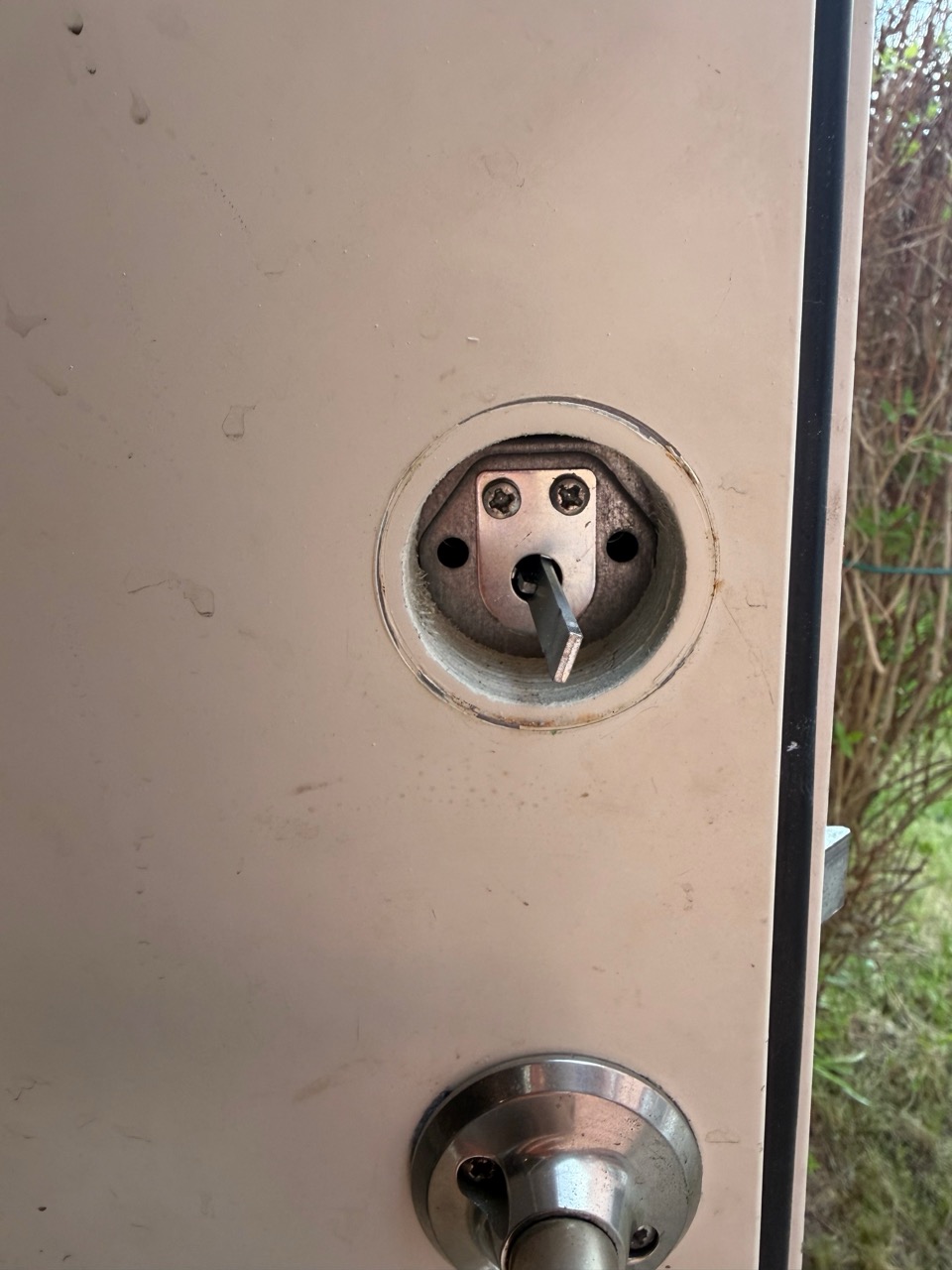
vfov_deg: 71.6
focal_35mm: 24
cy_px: 635
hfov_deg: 56.8
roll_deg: +0.6
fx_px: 880
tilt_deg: -13.1
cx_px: 476
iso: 80
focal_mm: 2.22
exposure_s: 1/121
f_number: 2.2
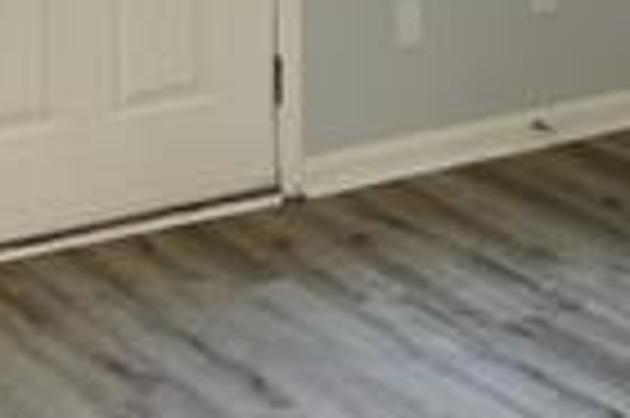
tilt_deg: -4.5
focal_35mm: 124
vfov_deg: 10.5
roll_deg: +0.6
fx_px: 2167
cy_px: -270
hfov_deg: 16.5
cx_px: 450
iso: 100
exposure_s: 1/60
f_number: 1.5
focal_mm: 5.7
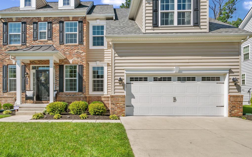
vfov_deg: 51.1
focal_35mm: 24
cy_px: 59
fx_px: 163
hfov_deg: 74.5
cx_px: 99
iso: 320
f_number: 10
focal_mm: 16.5
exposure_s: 1/200
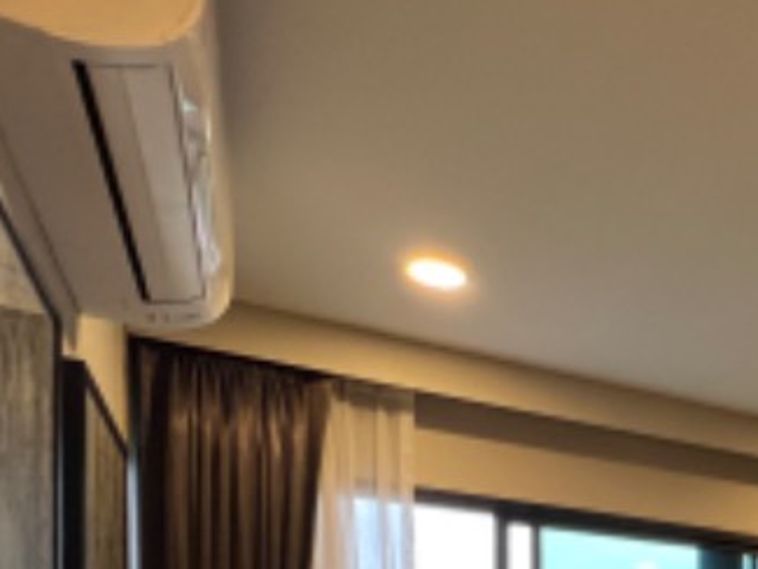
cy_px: 772
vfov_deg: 28.3
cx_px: 900
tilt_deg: -1.7
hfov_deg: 36.6
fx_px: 876
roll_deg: +0.4
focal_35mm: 40
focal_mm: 1.57
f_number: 1.8
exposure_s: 1/100
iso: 125
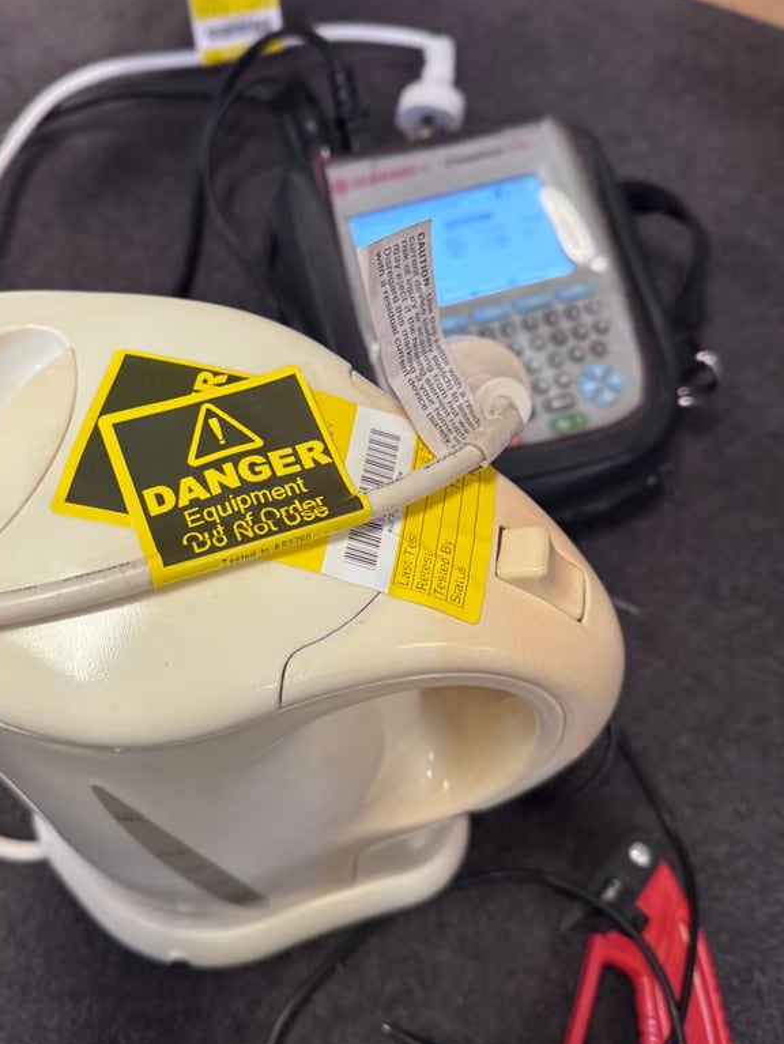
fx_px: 966
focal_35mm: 32
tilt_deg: -59.2
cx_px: 316
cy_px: 495
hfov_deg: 44.0
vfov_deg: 56.8
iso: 320
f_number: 1.78
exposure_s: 1/50
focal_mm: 6.76
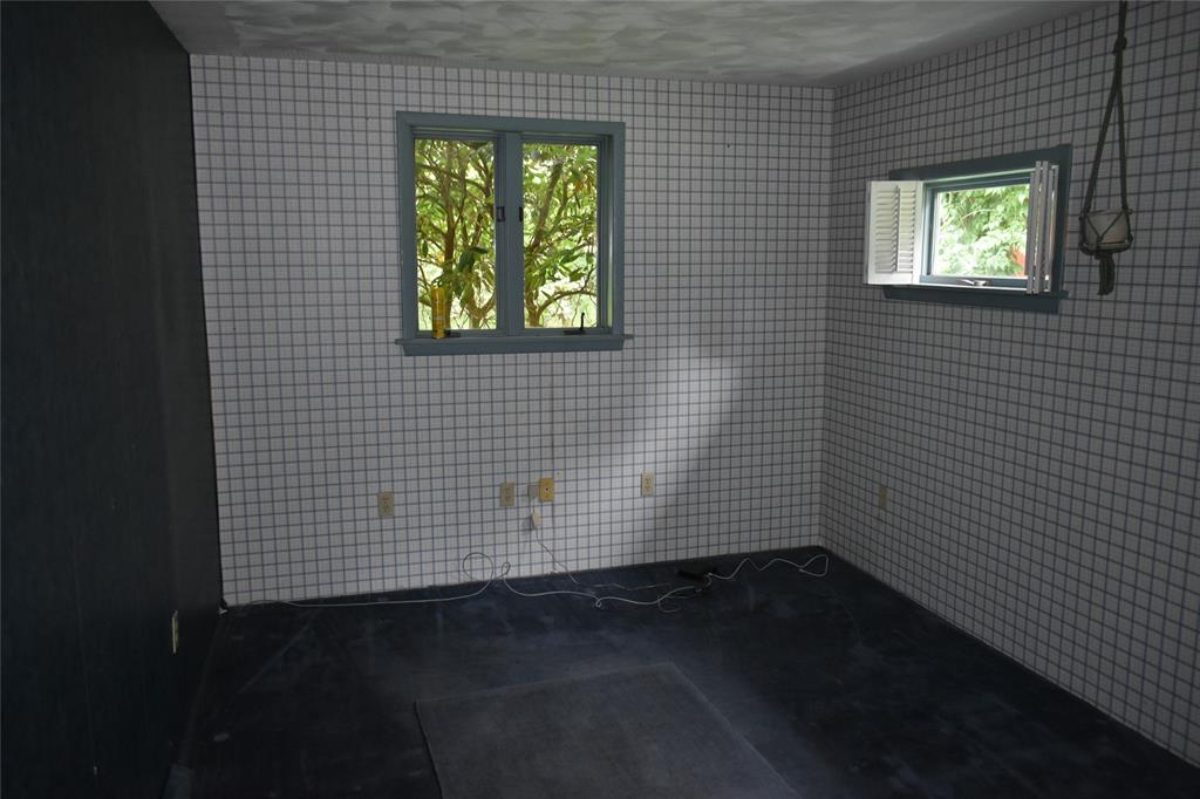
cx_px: 600
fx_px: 900
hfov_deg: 67.4
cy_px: 400
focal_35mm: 27
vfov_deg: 47.9
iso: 1600
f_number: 3.5
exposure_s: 1/125
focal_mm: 18
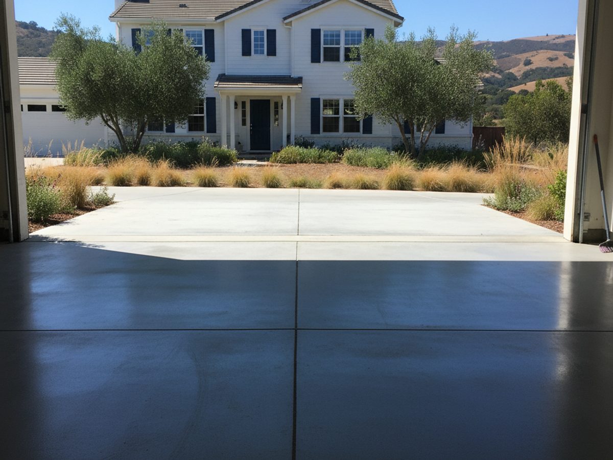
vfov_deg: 53.1
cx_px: 306
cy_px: 230
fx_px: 460
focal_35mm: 26
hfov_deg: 67.3
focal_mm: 5.7
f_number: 1.6
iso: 816
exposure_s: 1/581
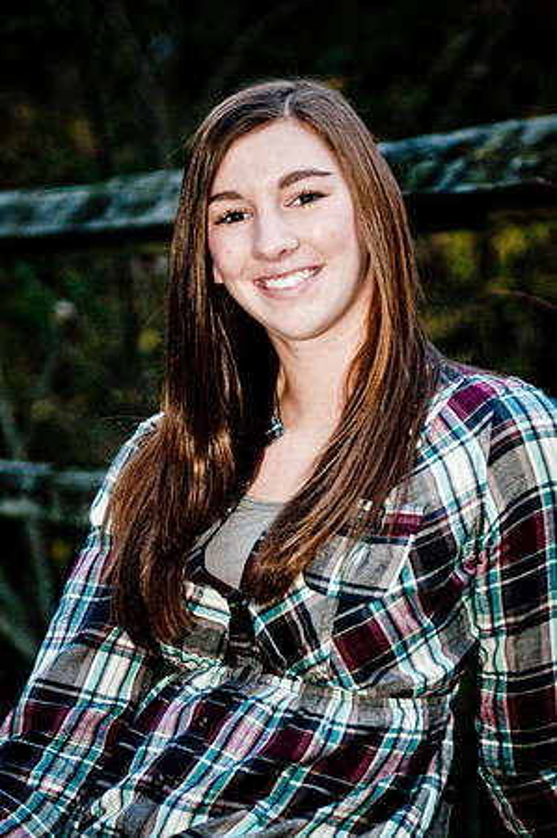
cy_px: 419
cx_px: 278
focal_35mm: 105
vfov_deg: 19.5
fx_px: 2442
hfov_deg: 13.0
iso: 400
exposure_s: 1/60
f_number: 2.8
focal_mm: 70
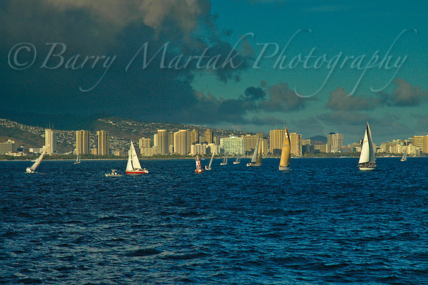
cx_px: 214
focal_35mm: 105
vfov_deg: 13.0
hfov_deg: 19.5
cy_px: 142
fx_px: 1248
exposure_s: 1/400
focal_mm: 70
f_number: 10
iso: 800
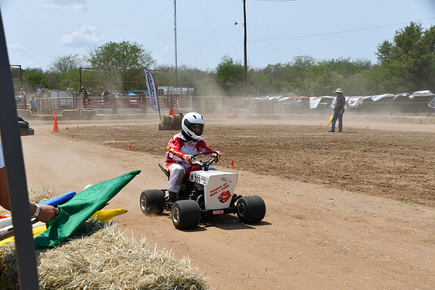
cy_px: 145
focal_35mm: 57
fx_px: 689
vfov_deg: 23.8
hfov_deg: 35.0
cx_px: 218
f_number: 10
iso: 100
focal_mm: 38
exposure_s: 1/400
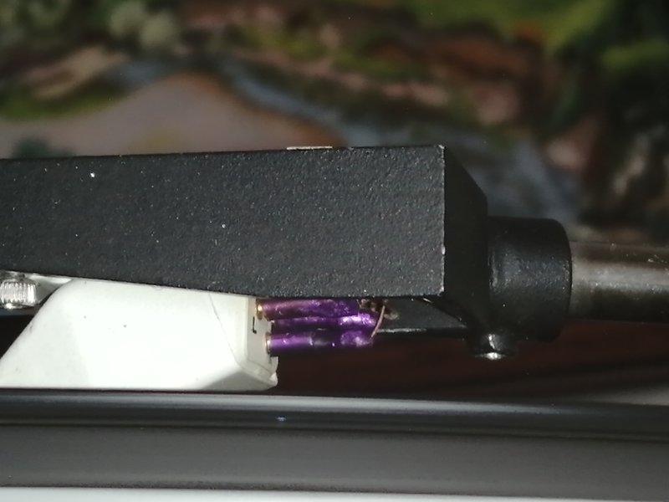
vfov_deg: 14.2
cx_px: 334
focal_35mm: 104
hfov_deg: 18.9
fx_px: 2010
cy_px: 251
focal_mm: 3.46
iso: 100
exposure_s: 1/33.3
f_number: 1.8
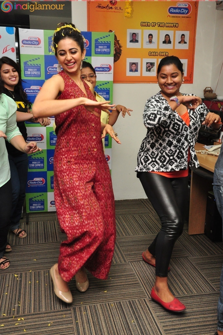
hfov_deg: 34.1
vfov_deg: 49.6
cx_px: 112
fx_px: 363
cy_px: 168
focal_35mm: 39
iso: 1250
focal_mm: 26
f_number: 6.3
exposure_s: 1/125
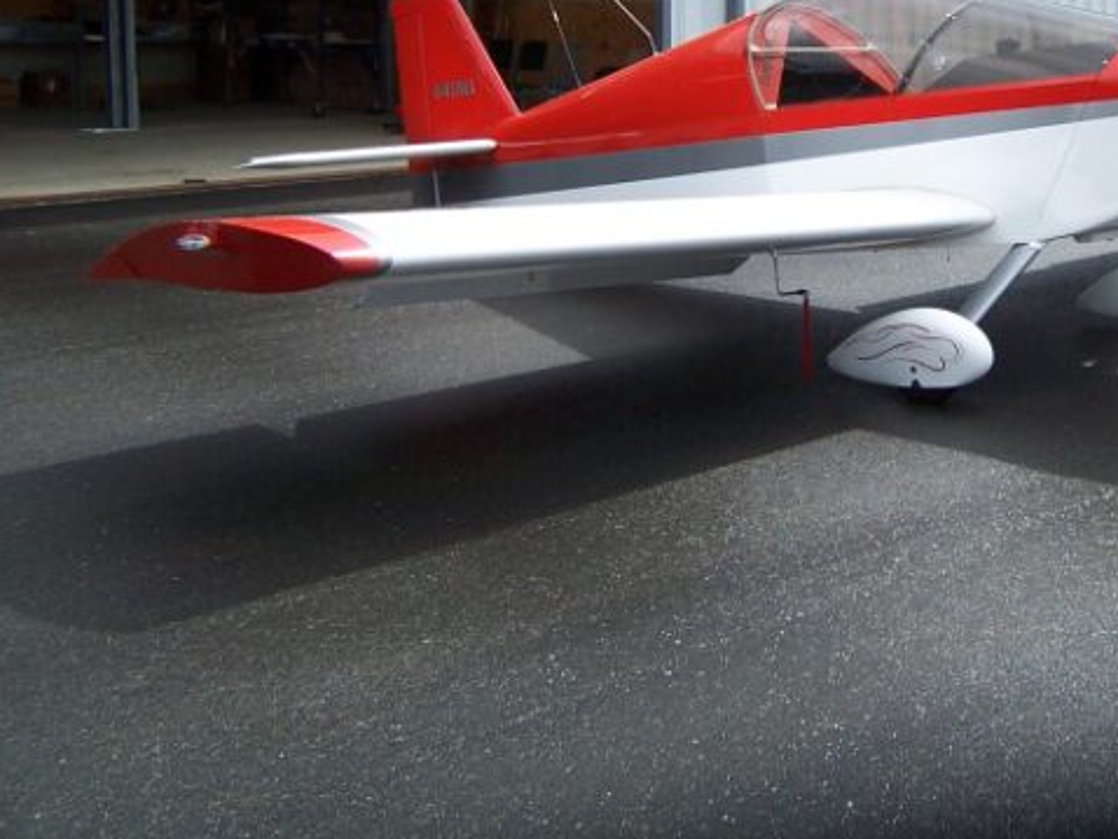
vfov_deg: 27.1
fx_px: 1713
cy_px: 182
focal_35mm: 53
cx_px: 840
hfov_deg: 35.3
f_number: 3.4
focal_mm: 5.5
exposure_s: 1/500
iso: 80
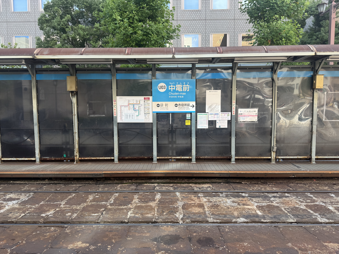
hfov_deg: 71.6
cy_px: 127
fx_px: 235
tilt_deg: -4.5
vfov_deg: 56.8
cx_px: 170
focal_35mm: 24
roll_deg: +0.4
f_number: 1.78
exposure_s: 1/439
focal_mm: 6.76
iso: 80
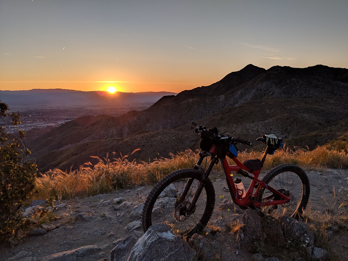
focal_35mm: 27
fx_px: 271
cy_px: 130
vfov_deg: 51.4
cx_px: 174
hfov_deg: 65.3
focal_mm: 4.44
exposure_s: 1/1949
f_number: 1.8
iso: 52
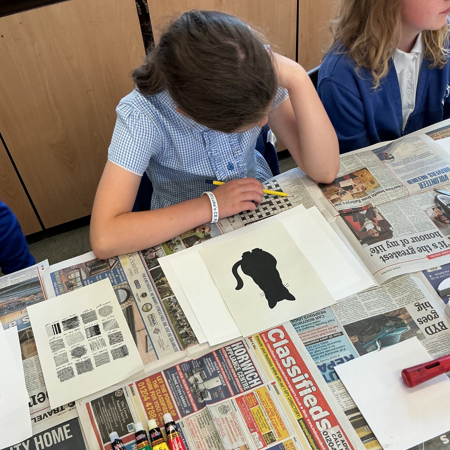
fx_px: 544
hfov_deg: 44.9
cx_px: 236
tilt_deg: -49.8
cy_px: 284
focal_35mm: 37
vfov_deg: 44.5
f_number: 1.8
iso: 50
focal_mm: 3
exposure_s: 1/60
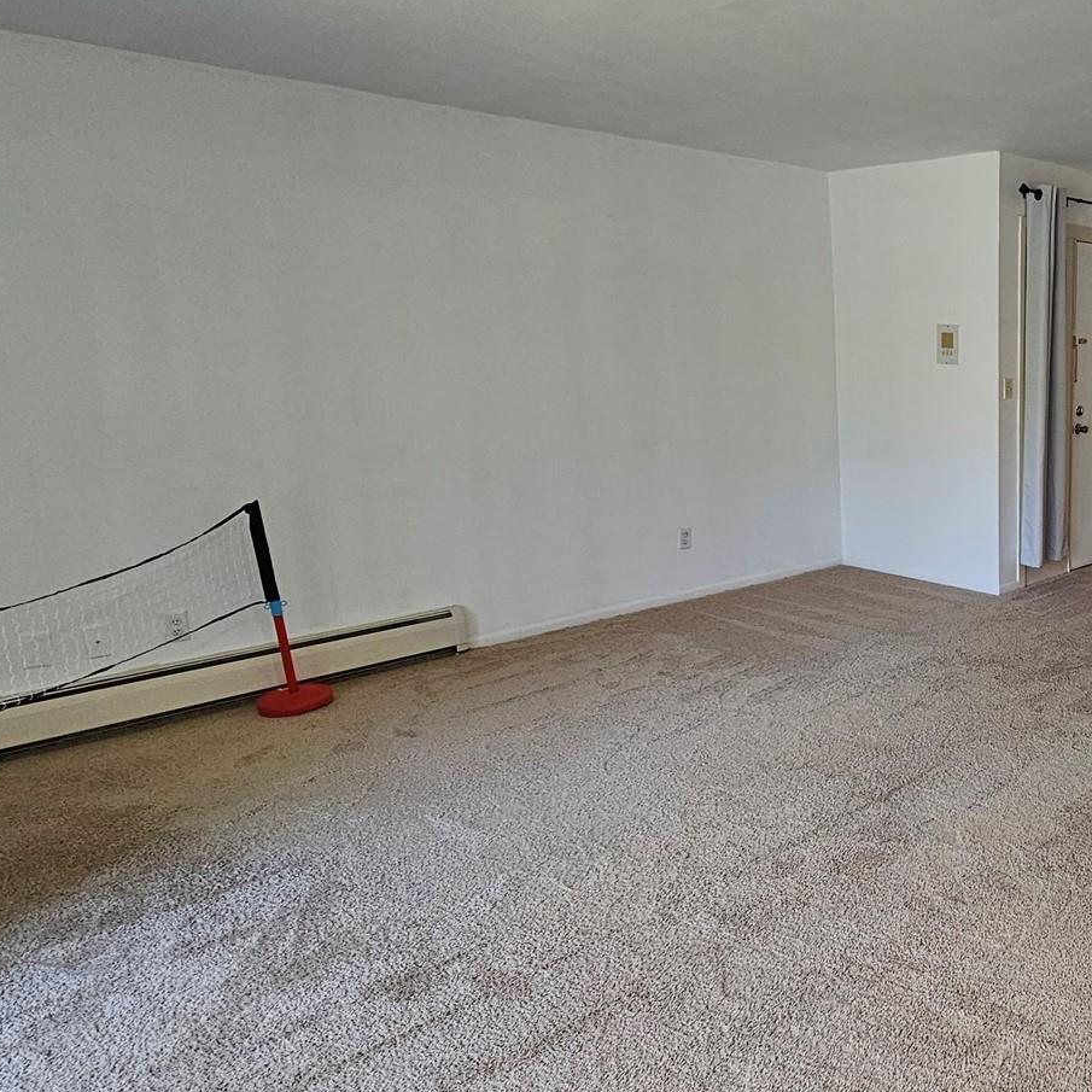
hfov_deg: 52.6
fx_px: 928
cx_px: 1005
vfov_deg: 60.9
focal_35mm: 26
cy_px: 574
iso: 100
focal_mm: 2.2
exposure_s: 1/60
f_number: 2.2
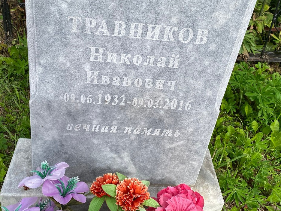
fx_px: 325
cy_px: 56
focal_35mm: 40
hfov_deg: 46.8
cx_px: 140
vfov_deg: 35.3
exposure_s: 1/2410
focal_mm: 4.25
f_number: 1.8
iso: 32
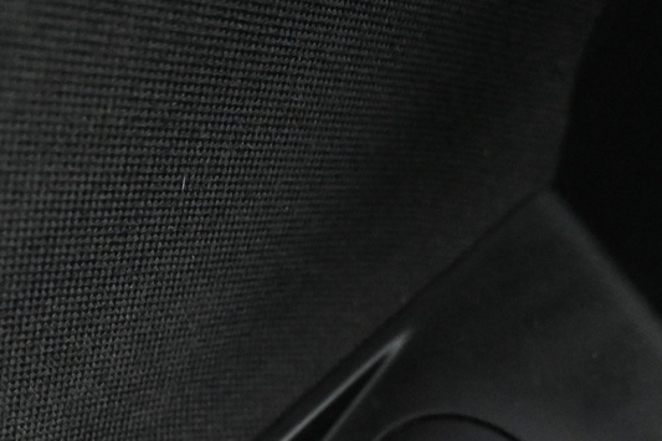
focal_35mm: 73
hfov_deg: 27.7
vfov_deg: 17.1
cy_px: 630
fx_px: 1342
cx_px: 313
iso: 5600
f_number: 3.5
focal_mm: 16
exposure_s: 1/25
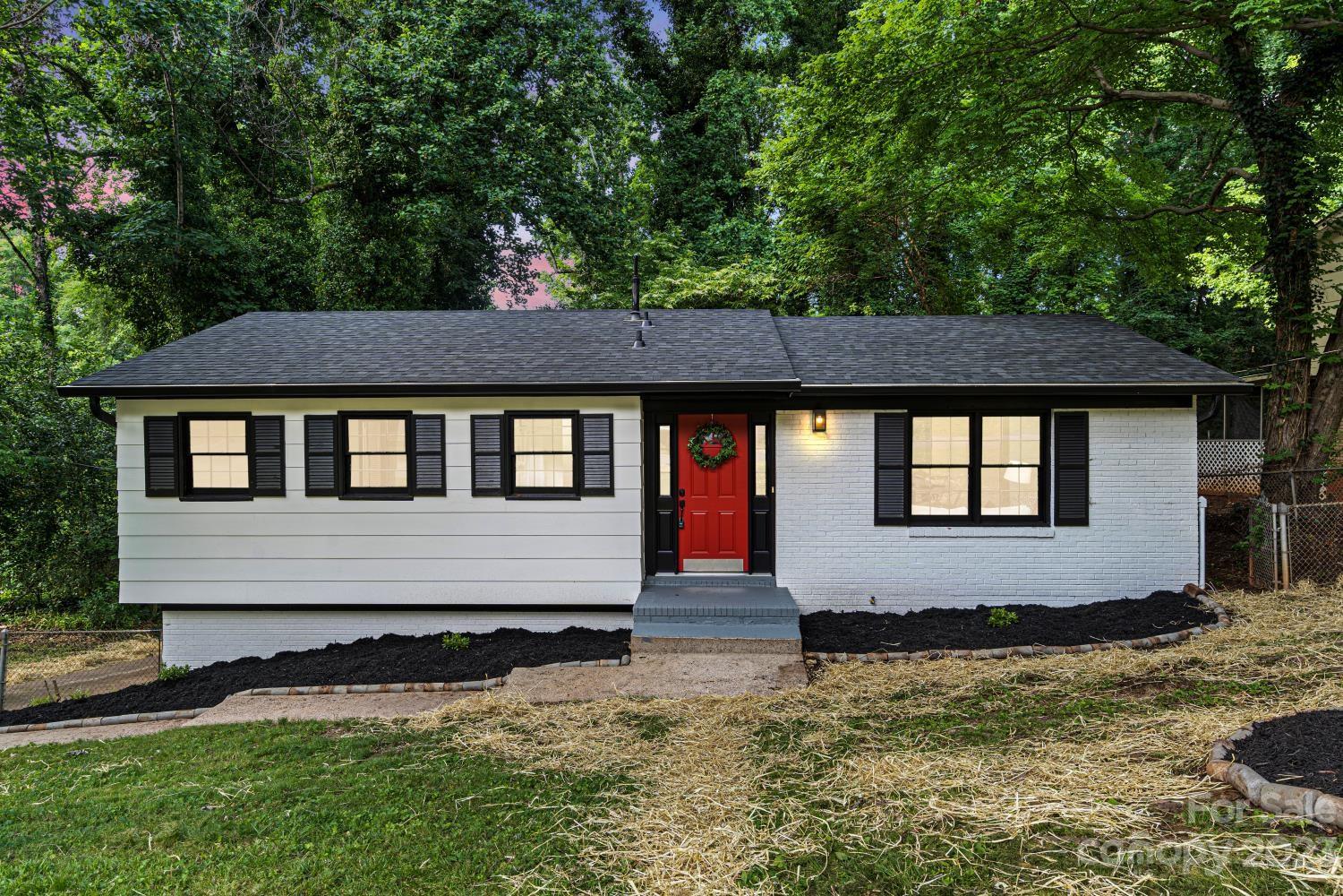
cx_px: 672
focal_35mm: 22
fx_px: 821
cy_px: 448
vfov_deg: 57.2
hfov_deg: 78.6
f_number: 8
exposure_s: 1/13
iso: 200
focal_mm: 22
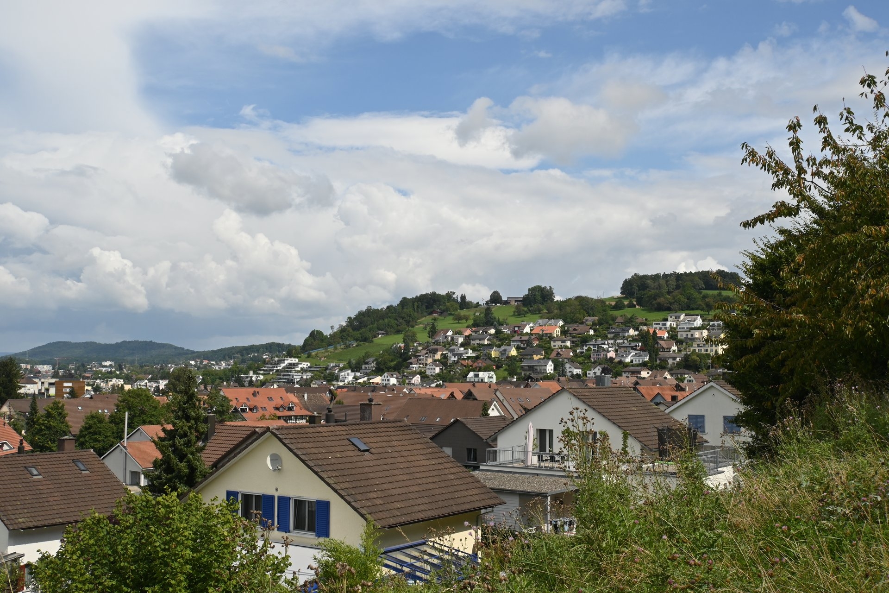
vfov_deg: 34.2
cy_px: 296
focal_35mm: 39
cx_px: 444
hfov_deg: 49.6
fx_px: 963
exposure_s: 1/200
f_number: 13
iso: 100
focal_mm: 26
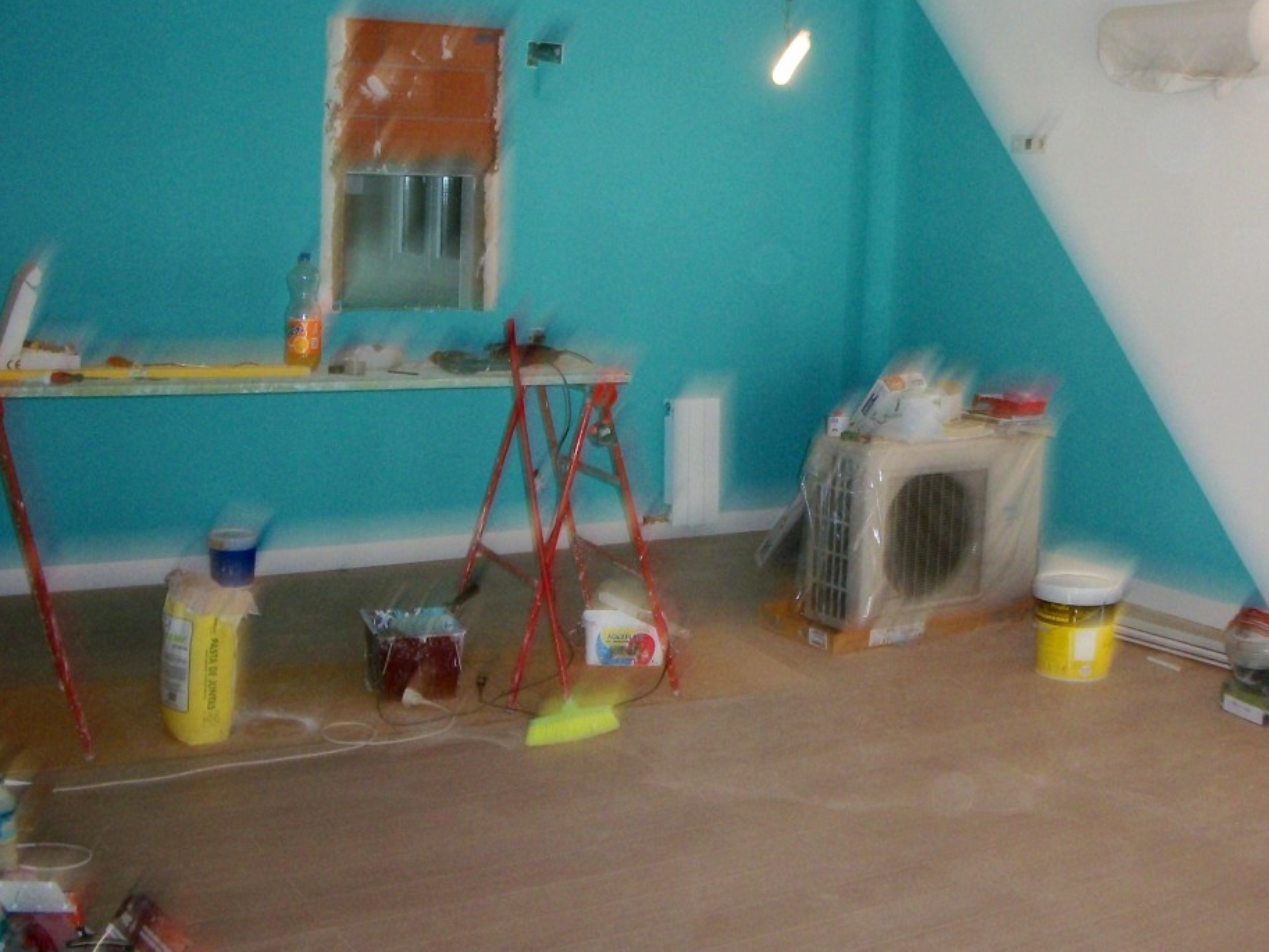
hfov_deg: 40.9
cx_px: 809
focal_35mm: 46
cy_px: 406
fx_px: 1687
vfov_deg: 31.5
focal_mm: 6.3
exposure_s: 1/30
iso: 250
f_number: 3.1
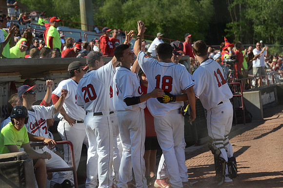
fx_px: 1118
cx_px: 142
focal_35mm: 142
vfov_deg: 9.6
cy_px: 94
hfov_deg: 14.4
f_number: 4.5
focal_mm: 95
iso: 1000
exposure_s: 1/8000
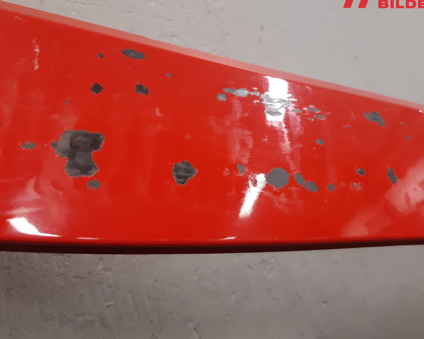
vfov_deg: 45.8
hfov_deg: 55.5
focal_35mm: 32
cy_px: 164
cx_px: 236
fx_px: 402
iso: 160
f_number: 1.7
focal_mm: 3.93
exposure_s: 1/50
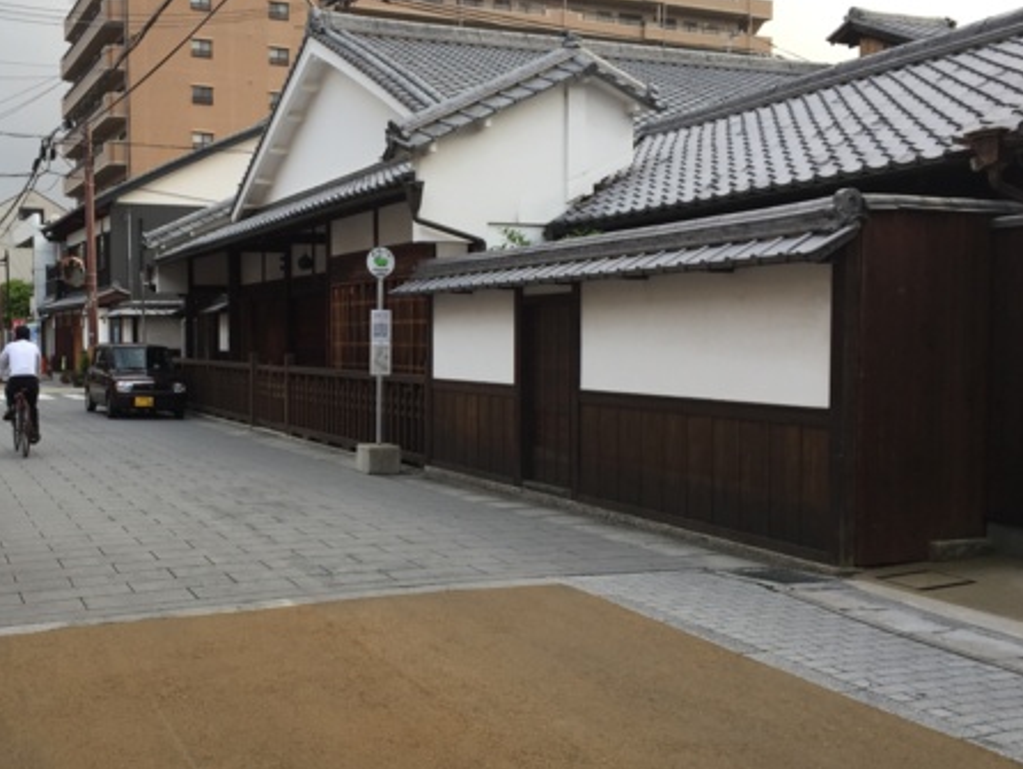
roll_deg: +0.3
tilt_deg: -3.5
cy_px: 386
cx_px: 390
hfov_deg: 47.4
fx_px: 1153
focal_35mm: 39
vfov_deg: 36.9
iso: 32
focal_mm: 4.15
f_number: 2.2
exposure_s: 1/120
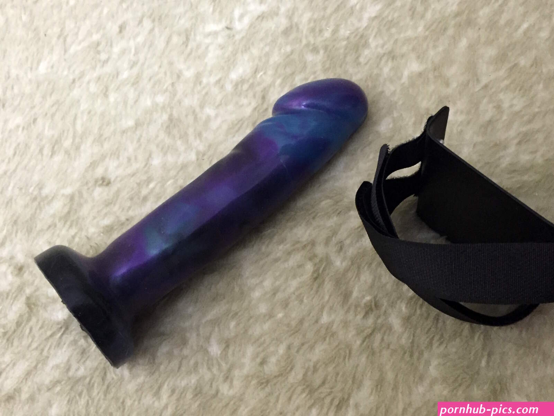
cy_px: 208
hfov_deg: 61.7
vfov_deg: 48.2
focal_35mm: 29
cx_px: 277
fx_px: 464
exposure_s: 1/17
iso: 250
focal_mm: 4.15
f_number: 2.2
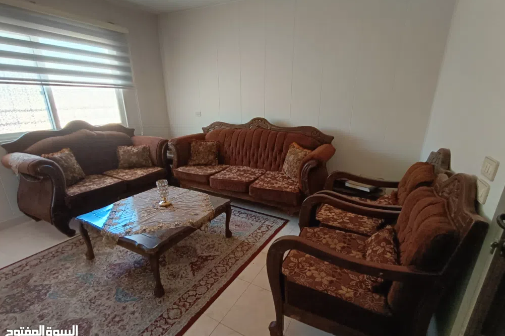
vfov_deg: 70.3
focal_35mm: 17
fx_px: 238
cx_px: 250
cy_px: 180
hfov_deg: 93.3
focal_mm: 1.68
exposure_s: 1/50
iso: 400
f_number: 2.2
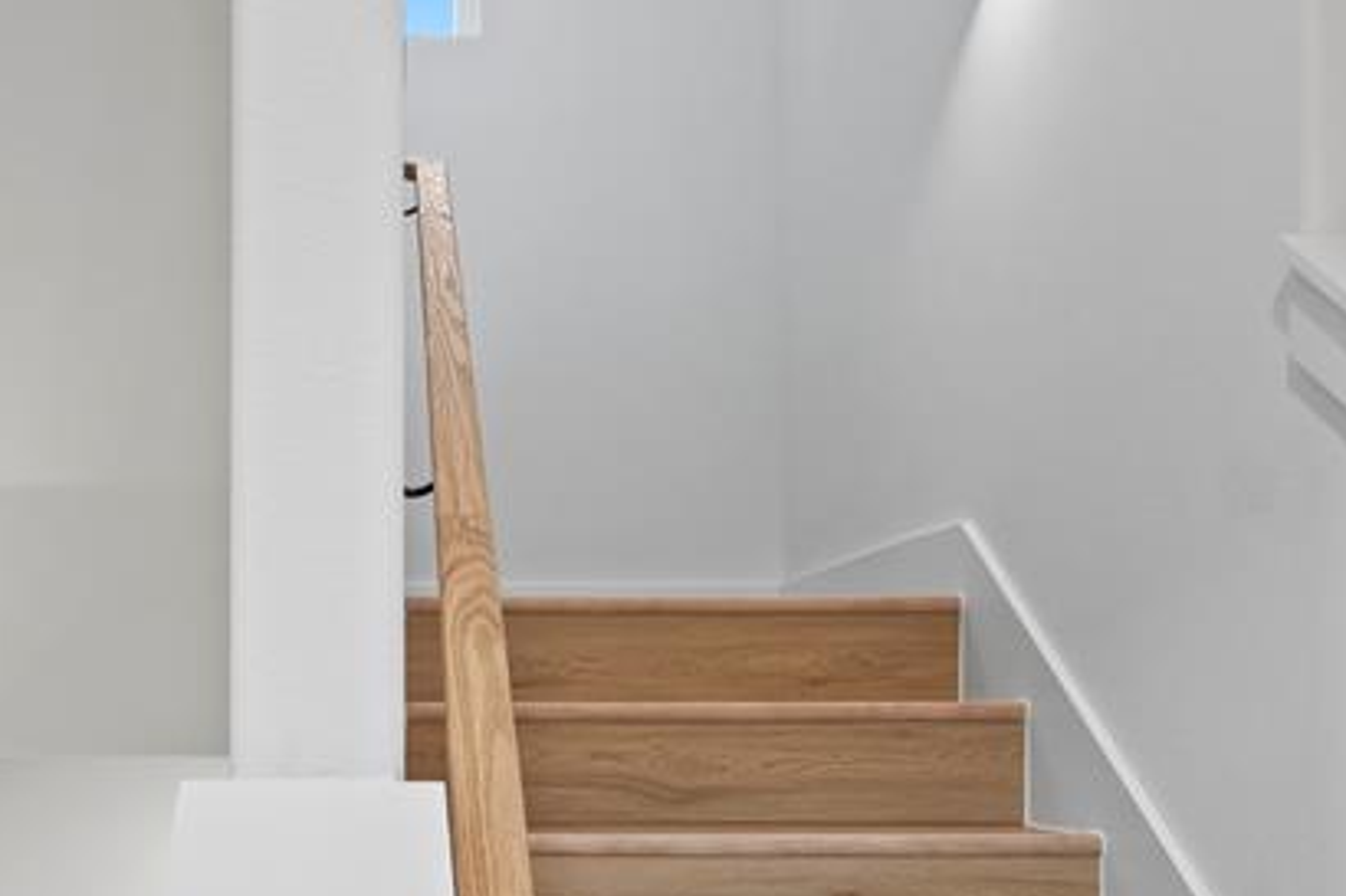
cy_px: 745
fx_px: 1542
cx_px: 355
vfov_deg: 31.4
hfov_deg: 45.7
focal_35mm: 41
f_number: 8
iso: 125
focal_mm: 11
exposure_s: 1
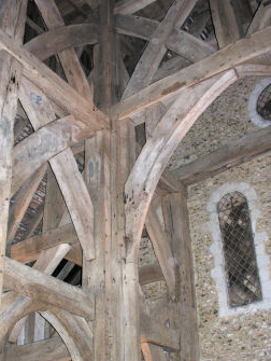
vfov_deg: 39.3
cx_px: 104
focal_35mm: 48
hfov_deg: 30.2
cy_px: 231
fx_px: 500
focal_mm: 8.9
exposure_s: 1/60.1
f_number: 2.8
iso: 200
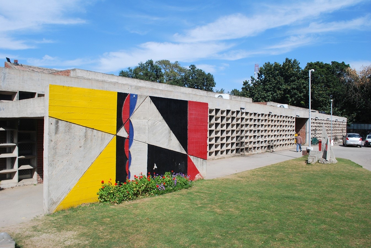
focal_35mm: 27
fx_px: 279
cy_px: 124
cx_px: 186
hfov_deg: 67.3
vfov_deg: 48.0
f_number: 9
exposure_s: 1/320
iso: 100
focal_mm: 18
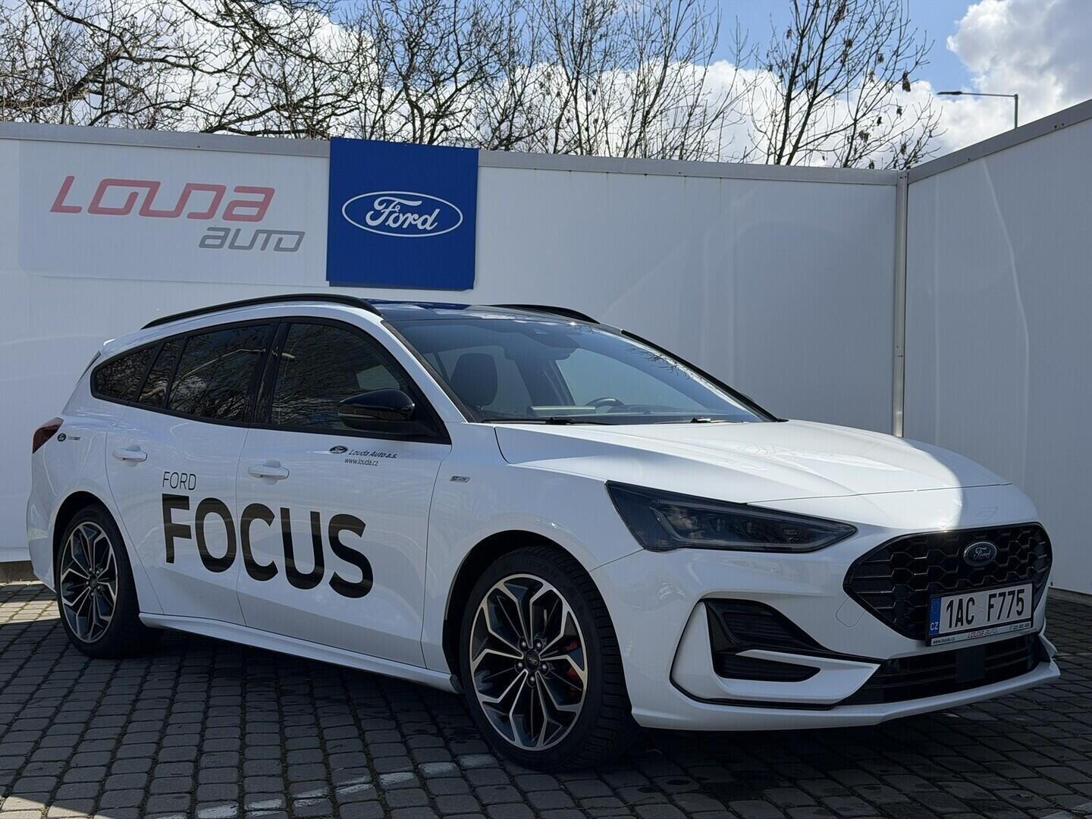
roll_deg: -0.4
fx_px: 1514
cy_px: 410
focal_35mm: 48
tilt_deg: +0.1
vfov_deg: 30.3
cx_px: 546
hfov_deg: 39.7
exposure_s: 1/6024
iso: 64
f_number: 1.78
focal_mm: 6.76
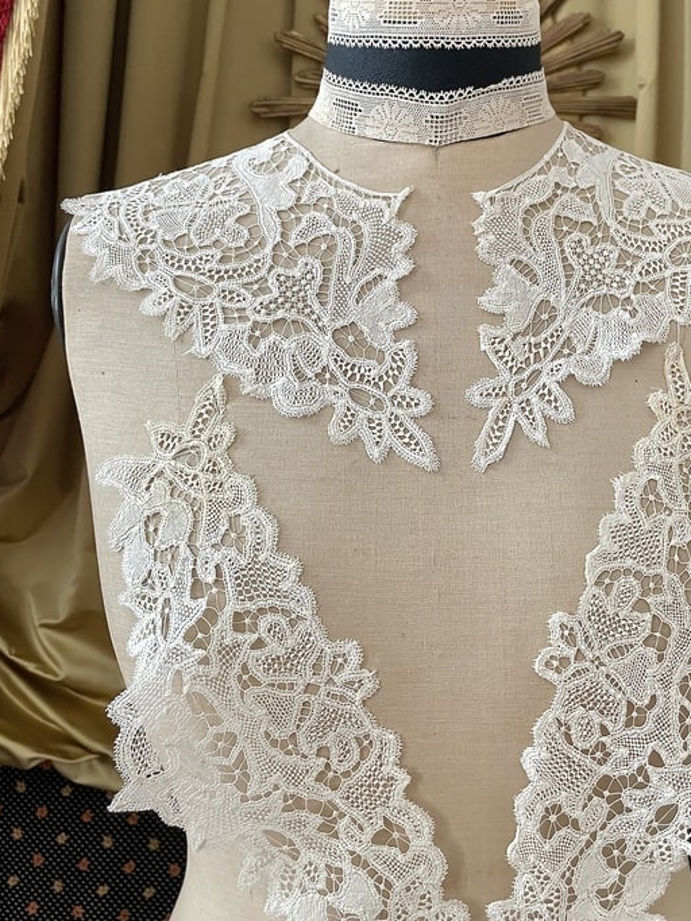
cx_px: 440
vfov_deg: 47.6
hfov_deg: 36.6
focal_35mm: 39
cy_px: 365
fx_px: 1038
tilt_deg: -6.8
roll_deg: -0.1
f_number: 1.6
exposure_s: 1/60
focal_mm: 4.2
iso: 125
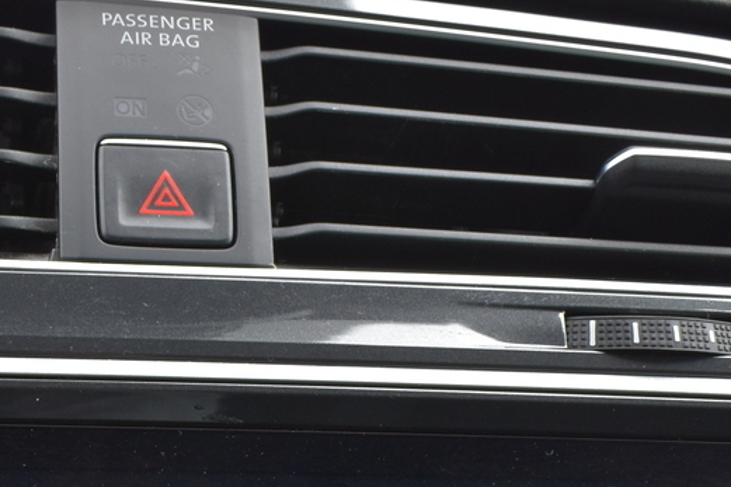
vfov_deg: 15.3
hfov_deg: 23.9
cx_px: 164
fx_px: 1705
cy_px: 668
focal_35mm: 84
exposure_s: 1/125
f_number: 9.5
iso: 400
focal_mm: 18
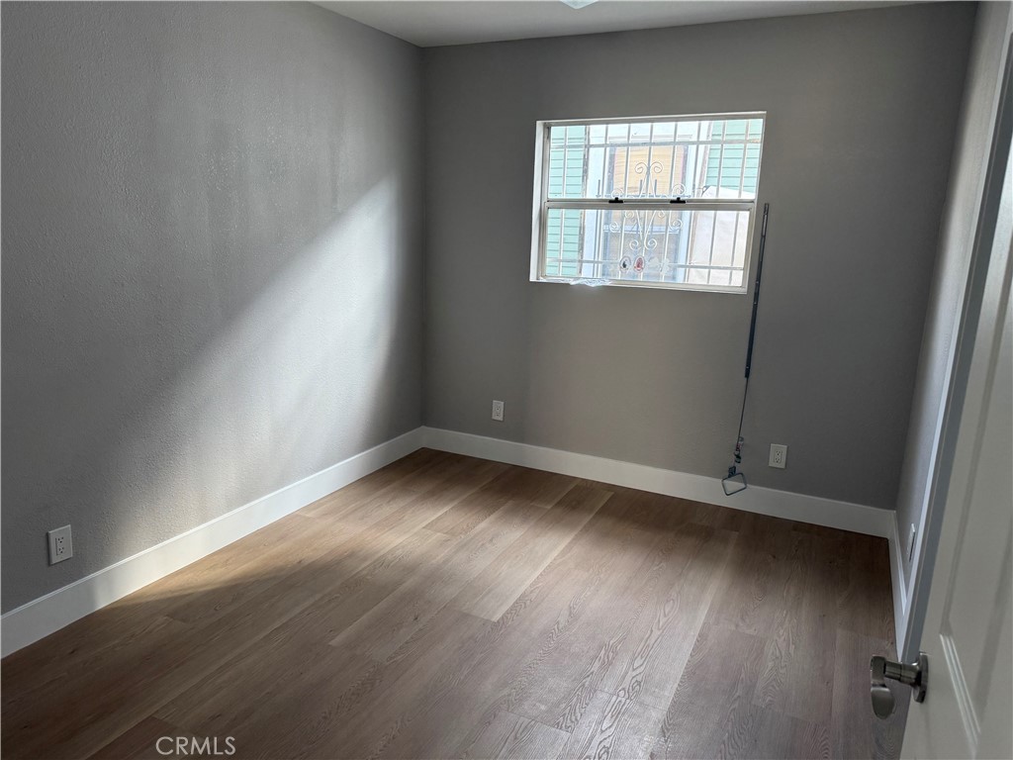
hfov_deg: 71.6
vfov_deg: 56.8
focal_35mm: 24
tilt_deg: -10.0
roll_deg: -0.2
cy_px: 380
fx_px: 702
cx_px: 506
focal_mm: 6.76
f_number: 1.78
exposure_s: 1/97
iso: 200
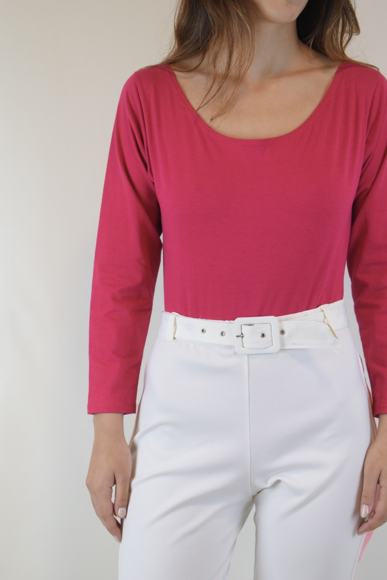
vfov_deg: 28.1
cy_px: 290
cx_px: 194
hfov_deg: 18.9
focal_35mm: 72
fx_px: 1161
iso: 400
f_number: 5.3
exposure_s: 1/80
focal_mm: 48
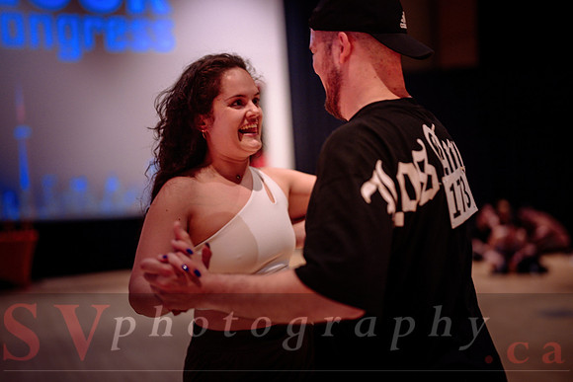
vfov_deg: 27.0
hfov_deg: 39.6
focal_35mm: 50
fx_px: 796
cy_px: 191
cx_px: 286
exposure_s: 1/200
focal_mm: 50
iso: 1600
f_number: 1.2
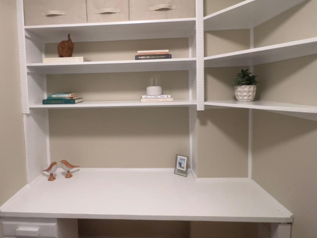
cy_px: 100
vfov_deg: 71.1
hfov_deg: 87.0
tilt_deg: -4.3
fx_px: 165
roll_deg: +1.3
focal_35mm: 18
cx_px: 132
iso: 200
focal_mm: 1.57
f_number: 1.8
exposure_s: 1/60
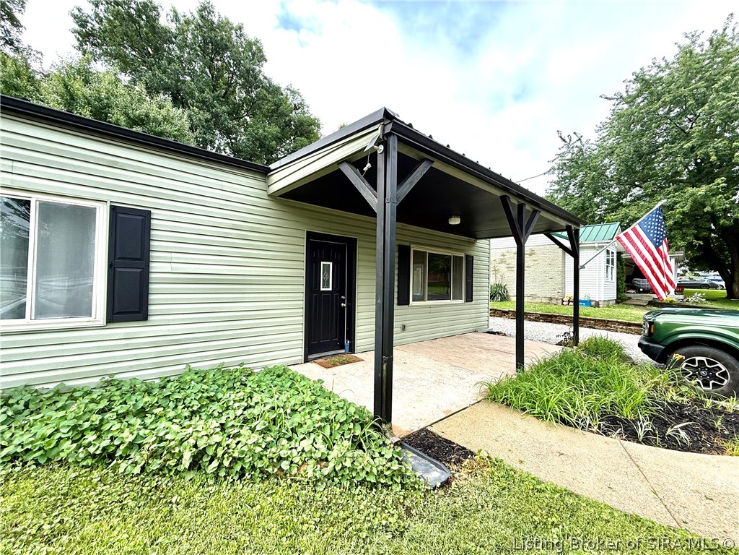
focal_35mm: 14
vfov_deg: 85.7
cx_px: 370
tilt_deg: +0.7
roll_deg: -1.5
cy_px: 278
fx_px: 299
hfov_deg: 102.1
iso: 64
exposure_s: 1/514
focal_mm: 2.22
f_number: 2.2
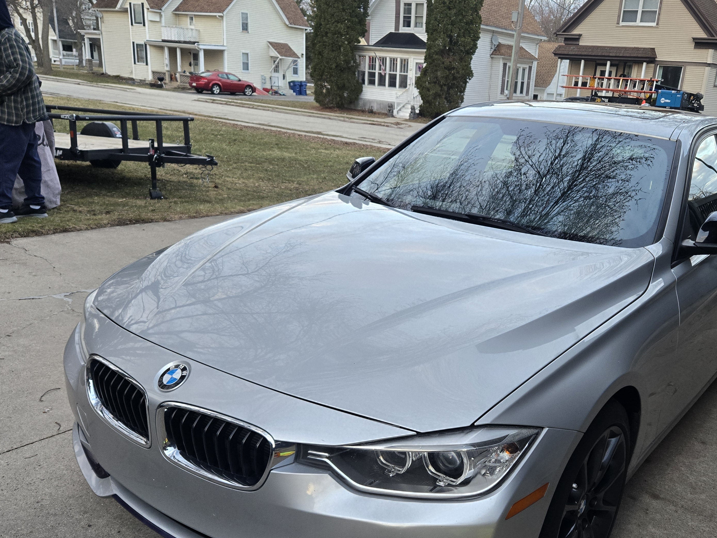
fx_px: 684
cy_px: 325
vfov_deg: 42.7
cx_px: 449
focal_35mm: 33
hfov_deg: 54.7
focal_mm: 5.4
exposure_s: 1/180
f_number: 1.8
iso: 200
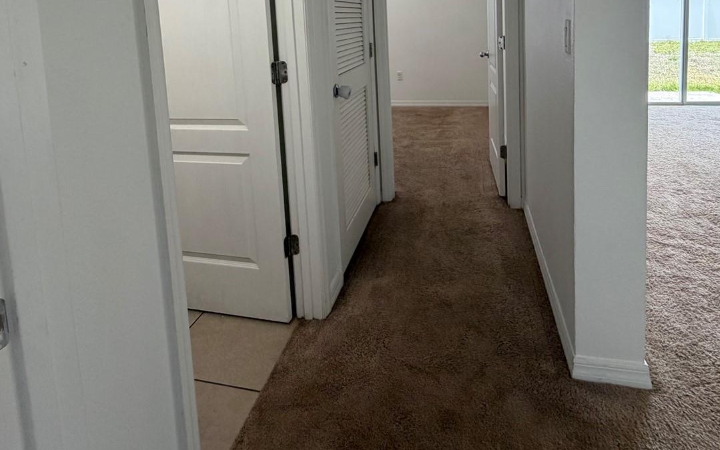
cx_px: 363
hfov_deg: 79.6
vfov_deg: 50.2
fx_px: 432
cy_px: 63
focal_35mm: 22
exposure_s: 1/120
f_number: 2.2
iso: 200
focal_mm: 2.22
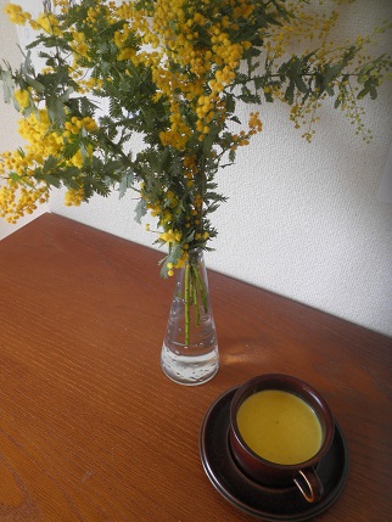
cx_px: 196
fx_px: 392
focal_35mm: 26
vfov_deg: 67.3
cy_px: 261
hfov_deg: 53.1
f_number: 2.8
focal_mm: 4.7
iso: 64
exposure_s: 1/30
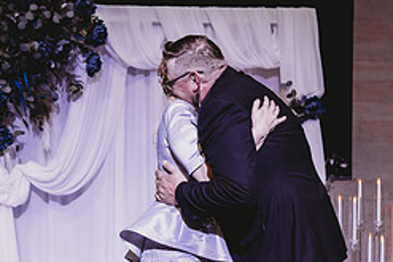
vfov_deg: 22.9
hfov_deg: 33.9
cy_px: 173
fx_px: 644
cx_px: 195
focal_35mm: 59
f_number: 2.2
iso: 400
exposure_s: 1/125
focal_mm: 24
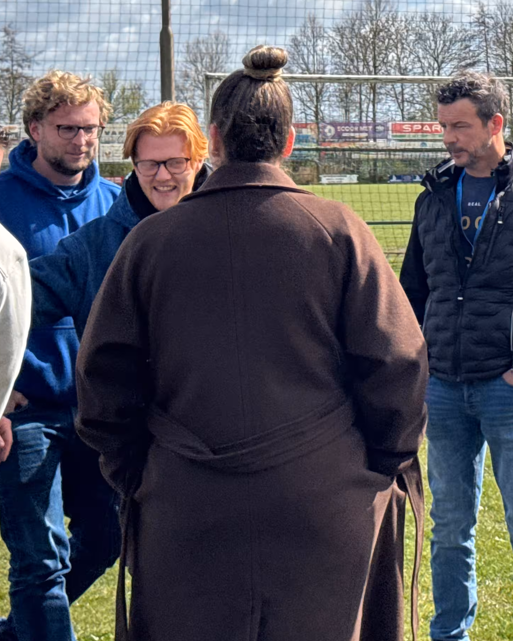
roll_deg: +0.7
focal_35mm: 104
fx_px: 1974
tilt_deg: +0.1
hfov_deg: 14.4
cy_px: 137
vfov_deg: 18.3
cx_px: 589
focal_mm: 6.76
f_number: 1.78
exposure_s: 1/5848
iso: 64
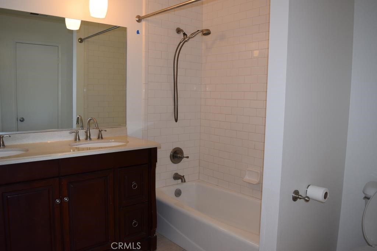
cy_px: 126
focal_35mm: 27
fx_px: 283
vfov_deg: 47.9
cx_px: 188
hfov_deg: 67.4
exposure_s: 1/80
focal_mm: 18
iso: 800
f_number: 4.5
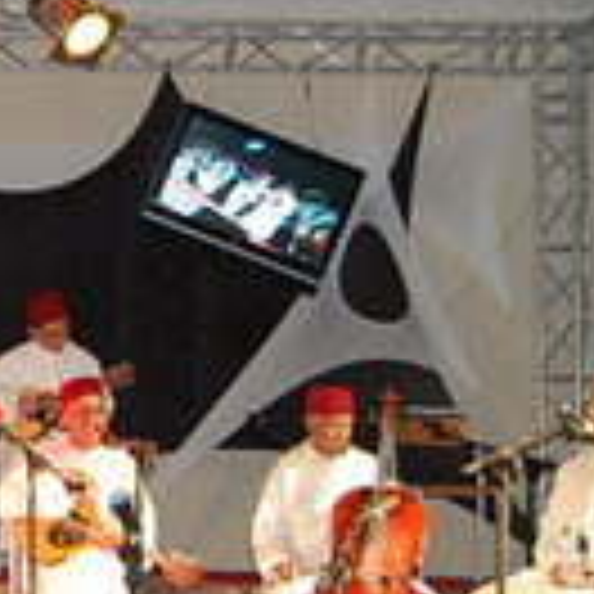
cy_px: 320
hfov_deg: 15.7
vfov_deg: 16.7
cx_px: -243
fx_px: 2019
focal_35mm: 104
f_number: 3.5
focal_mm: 18
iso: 450
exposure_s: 1/60
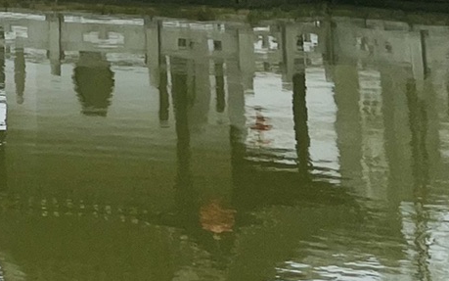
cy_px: -425
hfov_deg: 15.8
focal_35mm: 120
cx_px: -248
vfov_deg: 9.5
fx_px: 1469
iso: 50
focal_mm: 5.1
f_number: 1.6
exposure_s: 1/1672
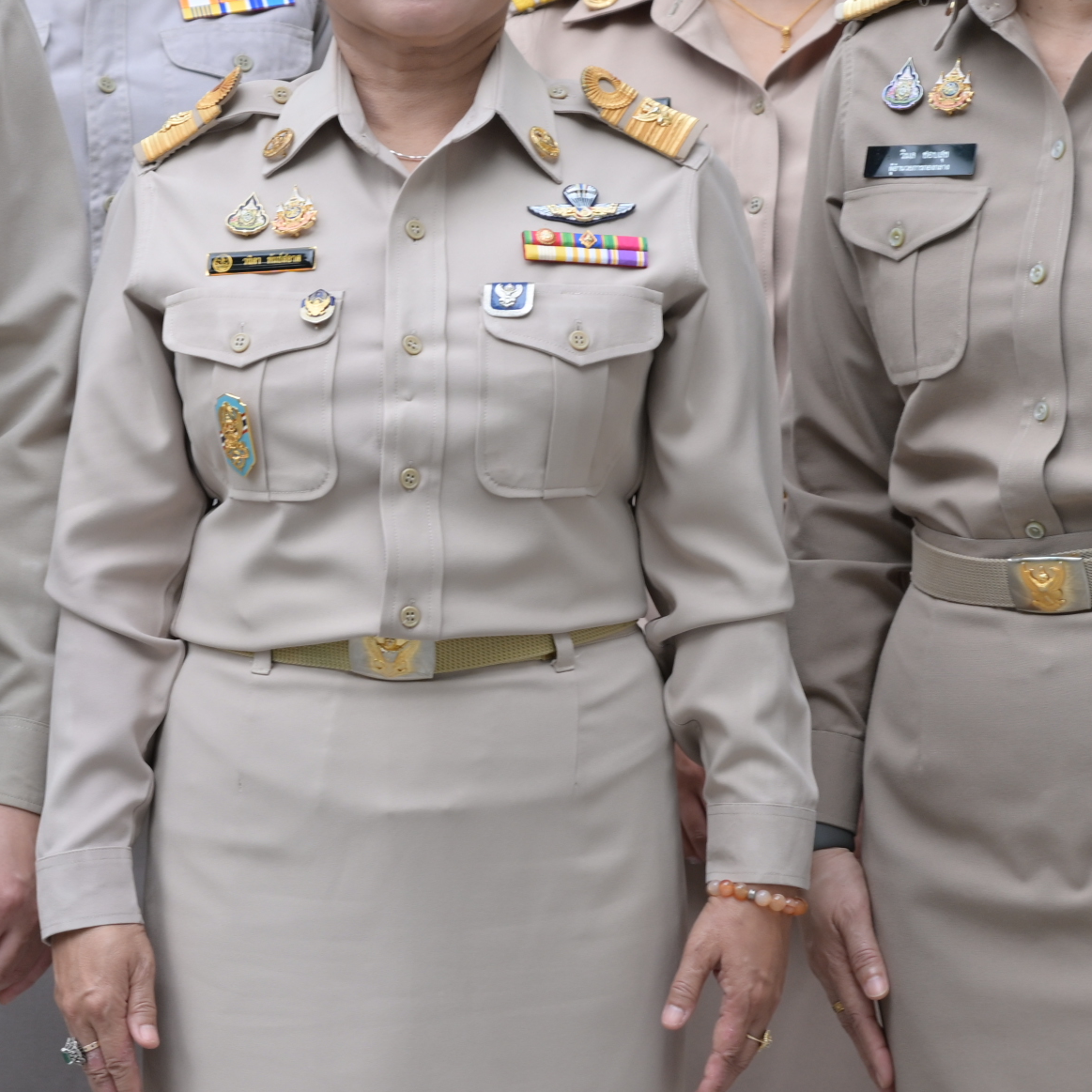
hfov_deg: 4.8
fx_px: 12920
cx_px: 304
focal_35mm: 362
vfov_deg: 4.8
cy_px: 237
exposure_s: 1/100
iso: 125
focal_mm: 120
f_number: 4
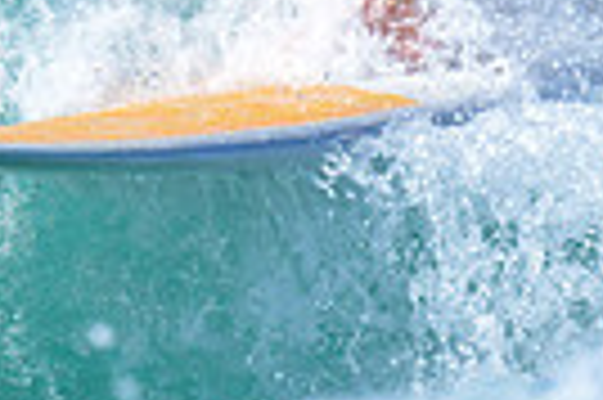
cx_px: -128
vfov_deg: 0.3
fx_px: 79833
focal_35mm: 4772
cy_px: -334
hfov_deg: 0.4
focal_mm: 800
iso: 280
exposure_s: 1/2000
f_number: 6.3
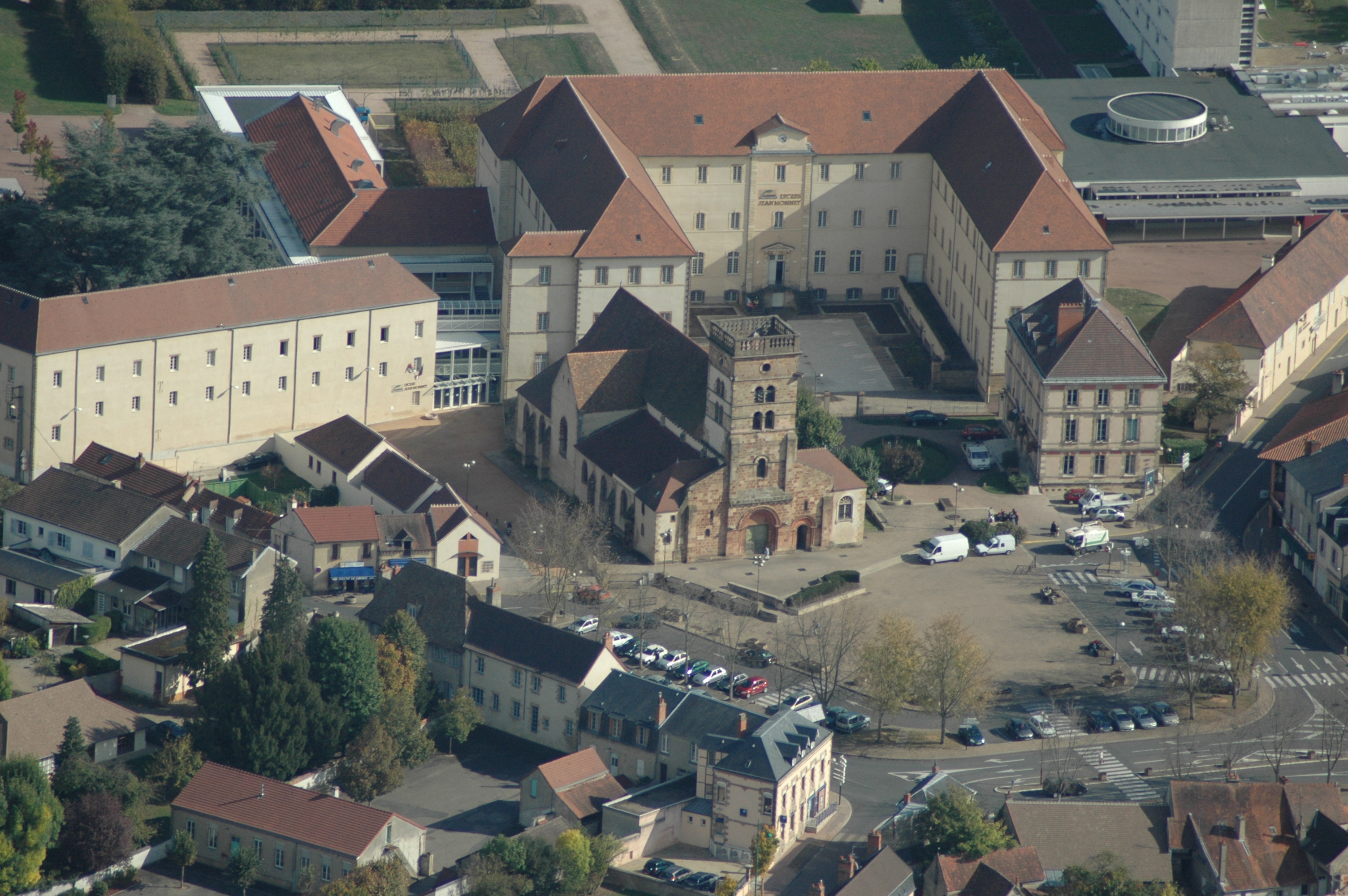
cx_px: 674
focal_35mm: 450
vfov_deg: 3.0
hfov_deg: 4.6
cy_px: 448
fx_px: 16835
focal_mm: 300
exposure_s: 1/1600
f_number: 5.6
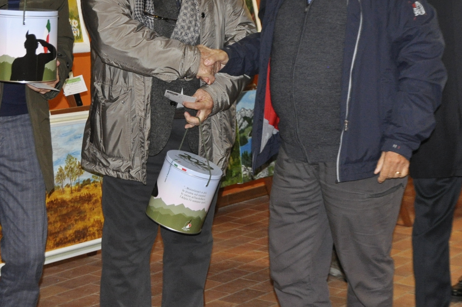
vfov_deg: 13.7
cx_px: 218
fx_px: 1269
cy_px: 30
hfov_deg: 20.6
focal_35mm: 99
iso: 800
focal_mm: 32
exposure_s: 1/60
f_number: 4.2
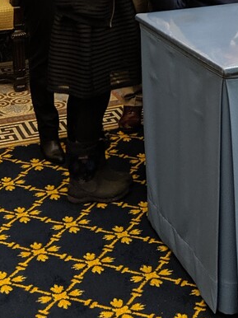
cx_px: 224
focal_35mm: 84
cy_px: -67
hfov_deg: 17.2
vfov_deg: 21.6
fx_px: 771
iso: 191
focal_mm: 4.44
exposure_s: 1/60
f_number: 1.8
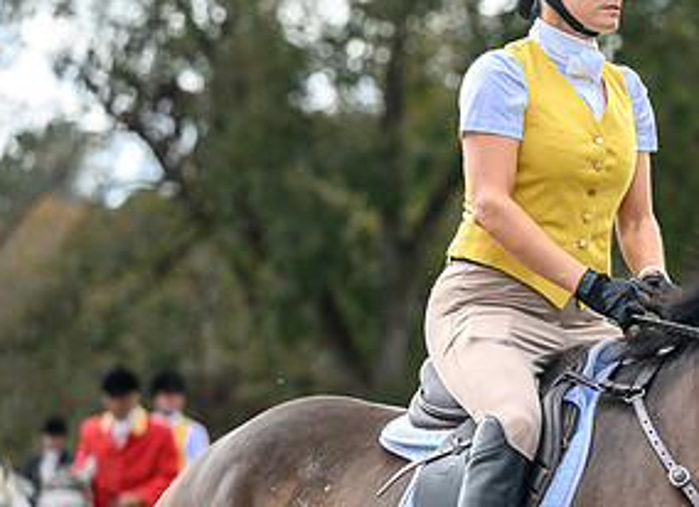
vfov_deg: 5.4
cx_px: 722
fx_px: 5328
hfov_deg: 7.5
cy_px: 262
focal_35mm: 267
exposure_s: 1/1000
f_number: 3.5
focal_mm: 115
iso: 640
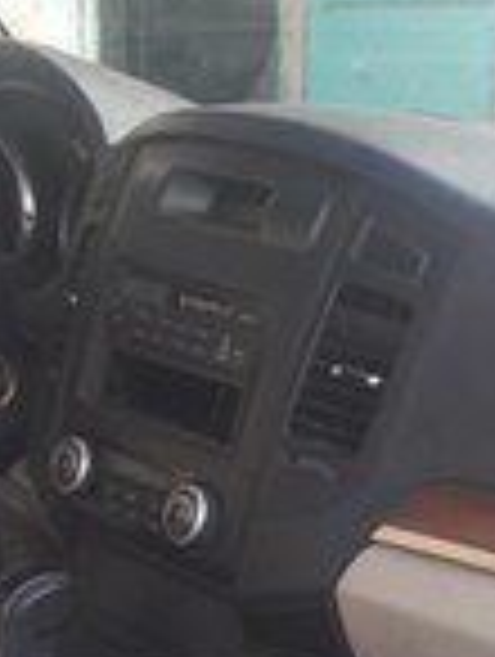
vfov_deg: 19.8
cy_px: 716
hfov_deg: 15.6
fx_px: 1806
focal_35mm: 95
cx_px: 216
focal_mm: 3.7
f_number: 1.9
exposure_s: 1/50
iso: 50
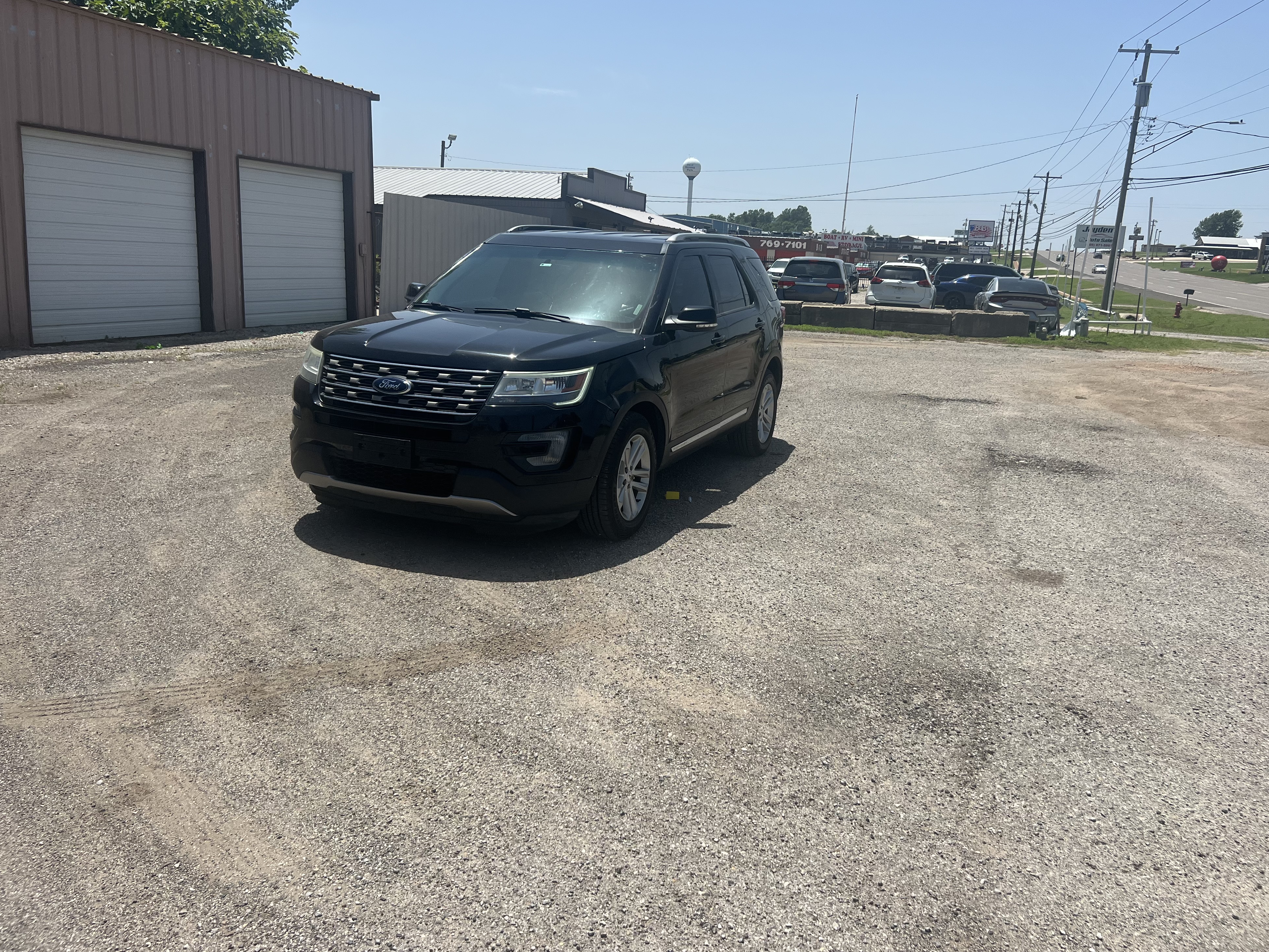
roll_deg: -6.3
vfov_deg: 51.4
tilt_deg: -8.8
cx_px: 657
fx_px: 990
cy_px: 470
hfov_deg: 65.3
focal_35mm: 27
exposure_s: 1/5319
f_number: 1.5
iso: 50
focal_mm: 5.7
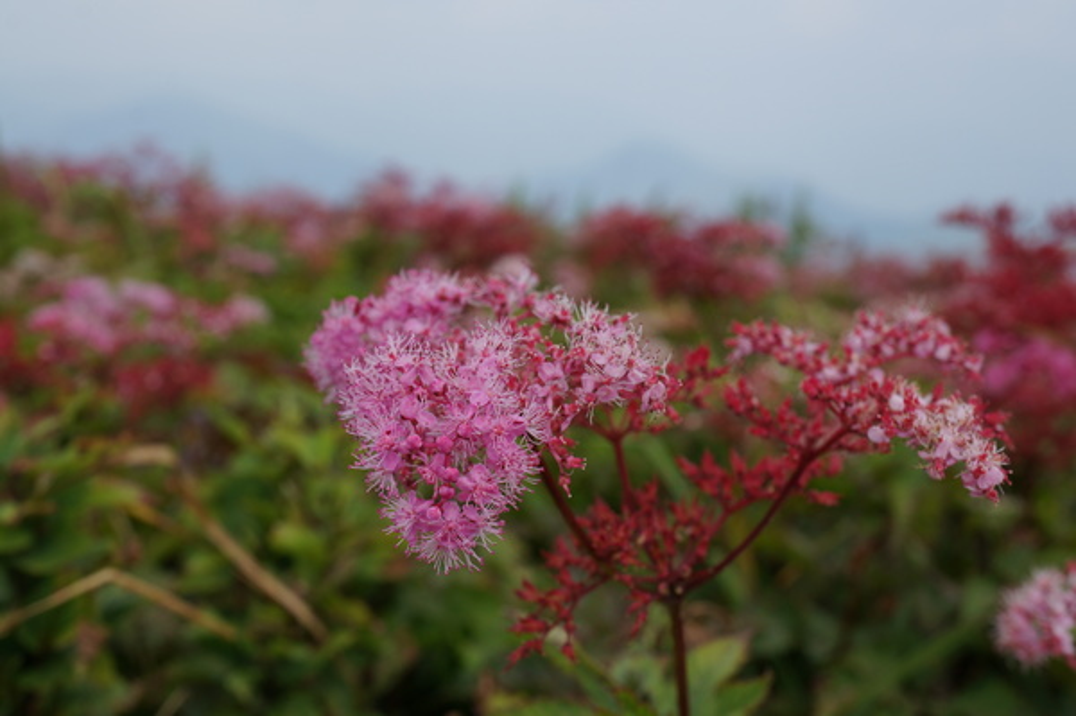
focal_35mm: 45
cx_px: 538
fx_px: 1344
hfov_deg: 43.6
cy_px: 358
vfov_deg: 29.8
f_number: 9
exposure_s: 1/160
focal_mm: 30
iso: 100
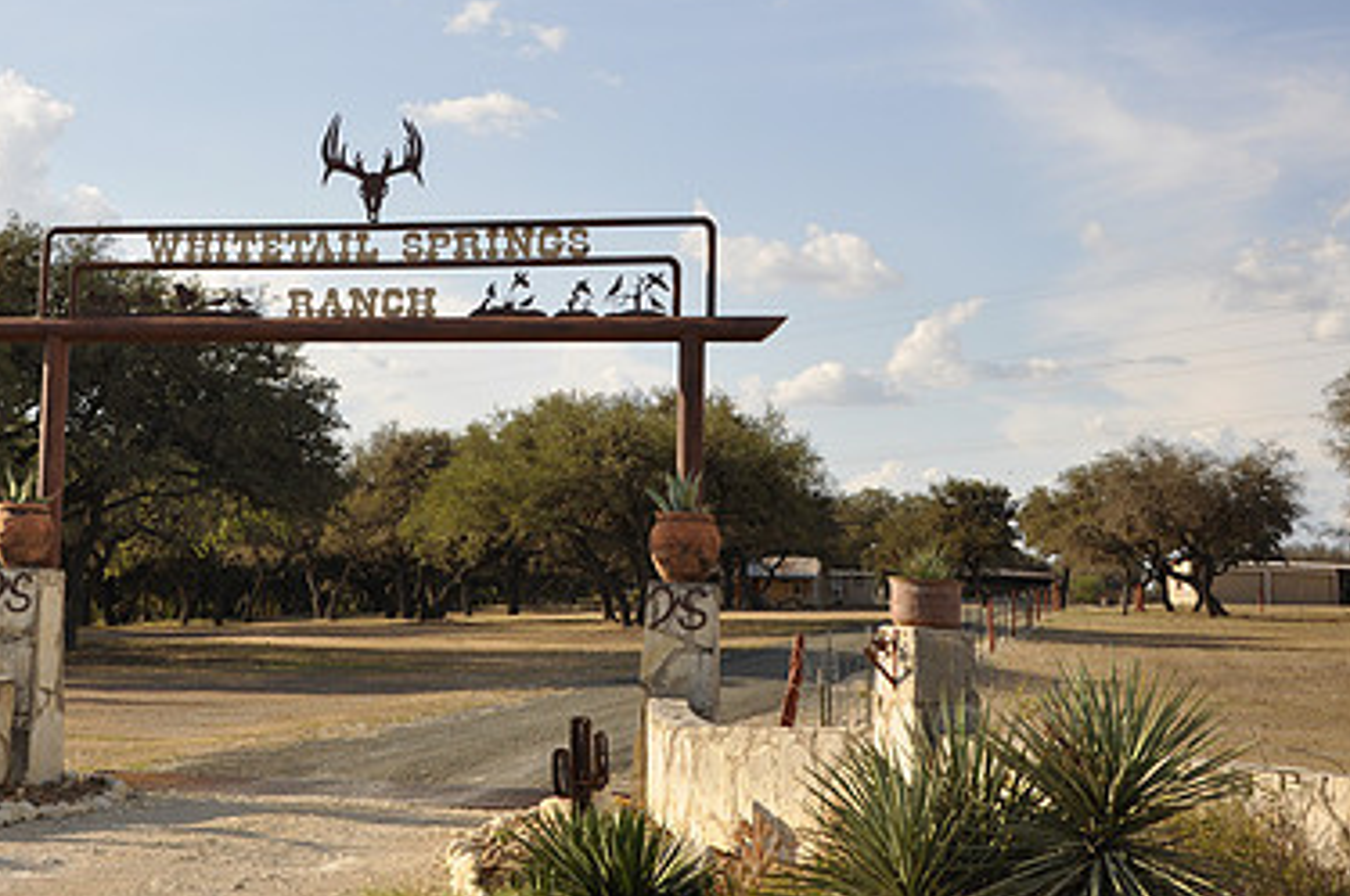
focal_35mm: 65
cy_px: 297
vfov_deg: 20.8
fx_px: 2434
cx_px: 392
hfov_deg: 30.6
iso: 200
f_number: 7.1
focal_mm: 28
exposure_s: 1/200
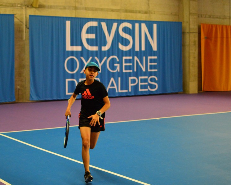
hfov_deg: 28.0
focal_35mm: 68
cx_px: 89
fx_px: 462
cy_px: 94
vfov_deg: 22.6
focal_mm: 35
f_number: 1.8
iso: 1600
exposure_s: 1/640
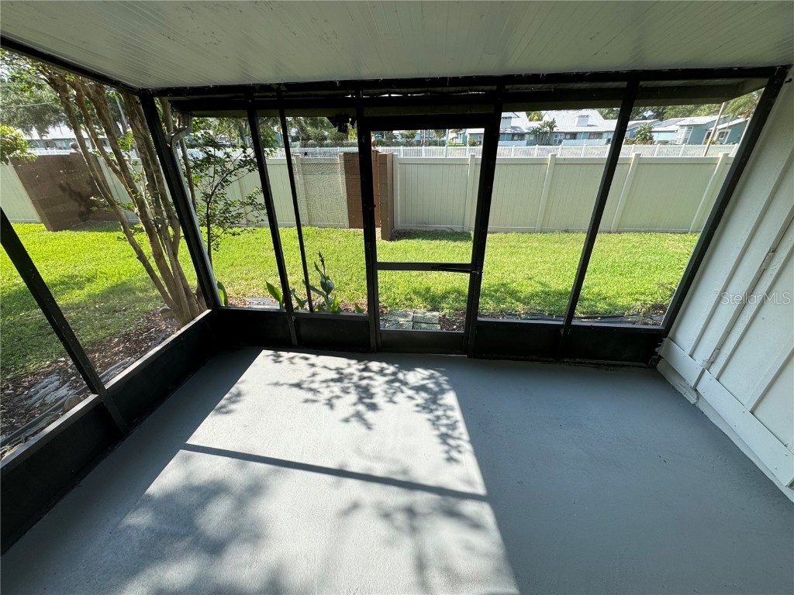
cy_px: 298
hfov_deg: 102.1
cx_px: 397
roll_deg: +1.3
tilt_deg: -27.5
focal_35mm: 14
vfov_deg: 85.7
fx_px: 321
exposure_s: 1/366
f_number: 2.2
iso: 40
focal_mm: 2.22
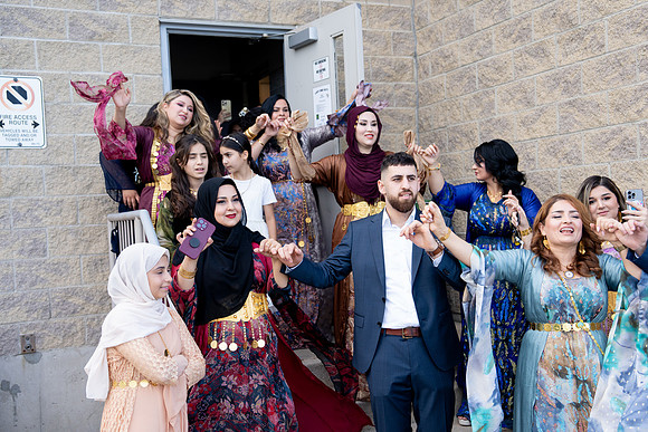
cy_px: 216
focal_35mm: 43
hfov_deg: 45.4
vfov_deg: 31.2
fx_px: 774
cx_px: 324
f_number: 2.8
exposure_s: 1/1250
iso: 800
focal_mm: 43
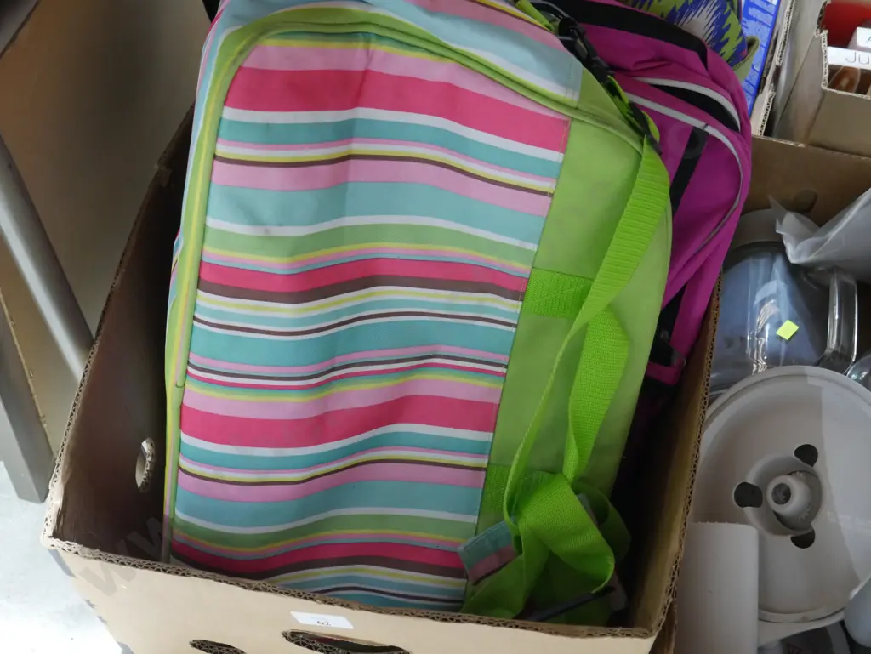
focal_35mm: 40
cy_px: 327
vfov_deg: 36.0
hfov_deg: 46.8
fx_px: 1007
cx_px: 436
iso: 2500
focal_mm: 20
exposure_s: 1/60
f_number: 4.5
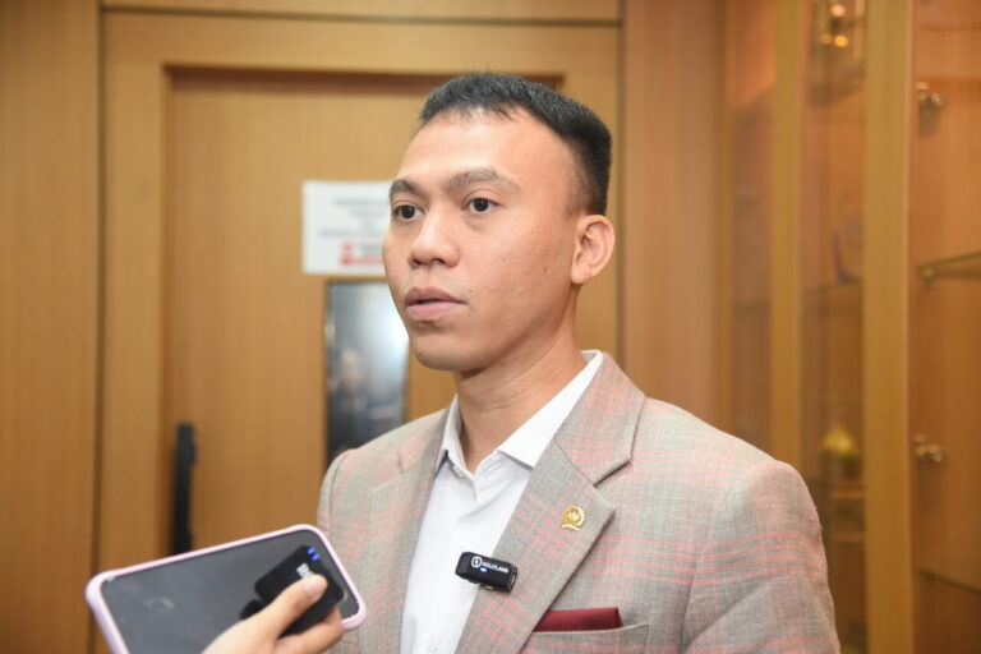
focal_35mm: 52
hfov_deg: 38.2
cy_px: 327
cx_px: 490
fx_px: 1417
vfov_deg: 26.0
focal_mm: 52
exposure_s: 1/125
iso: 2000
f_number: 4
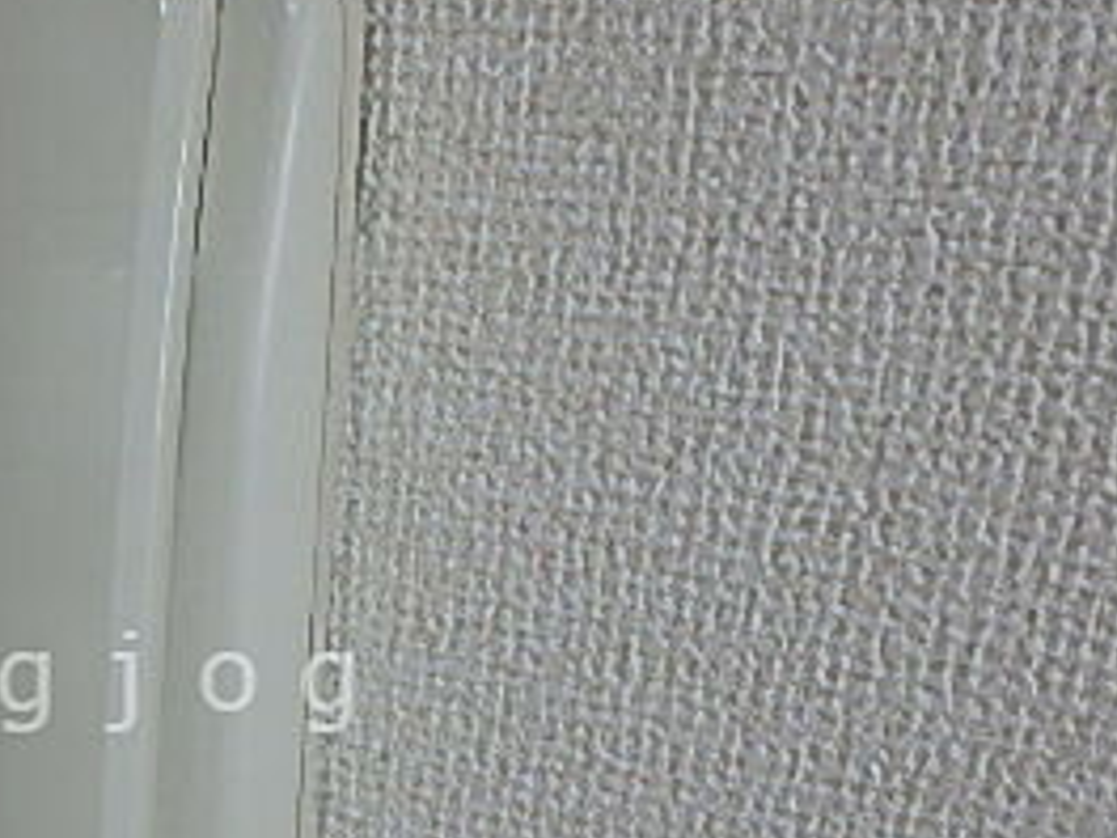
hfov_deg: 35.1
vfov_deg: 27.9
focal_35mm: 51
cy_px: 681
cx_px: 89
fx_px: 1646
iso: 125
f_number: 3.5
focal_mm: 3.7
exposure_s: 1/80
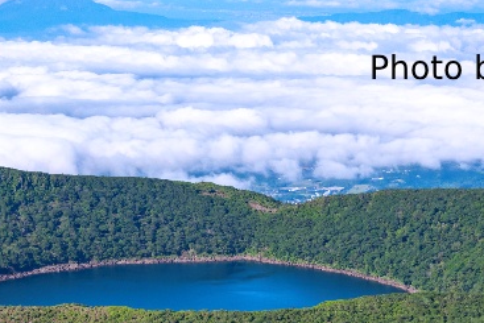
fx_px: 1318
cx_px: 90
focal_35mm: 98
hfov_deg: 20.5
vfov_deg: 13.8
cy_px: 326
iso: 200
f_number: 11
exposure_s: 1/100
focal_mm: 36
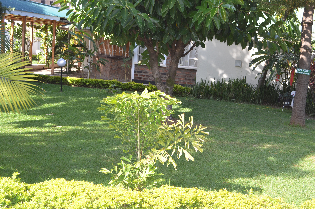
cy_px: 104
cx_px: 158
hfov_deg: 41.2
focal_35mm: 48
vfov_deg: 28.0
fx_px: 419
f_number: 7.1
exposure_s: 1/250
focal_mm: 32
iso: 640
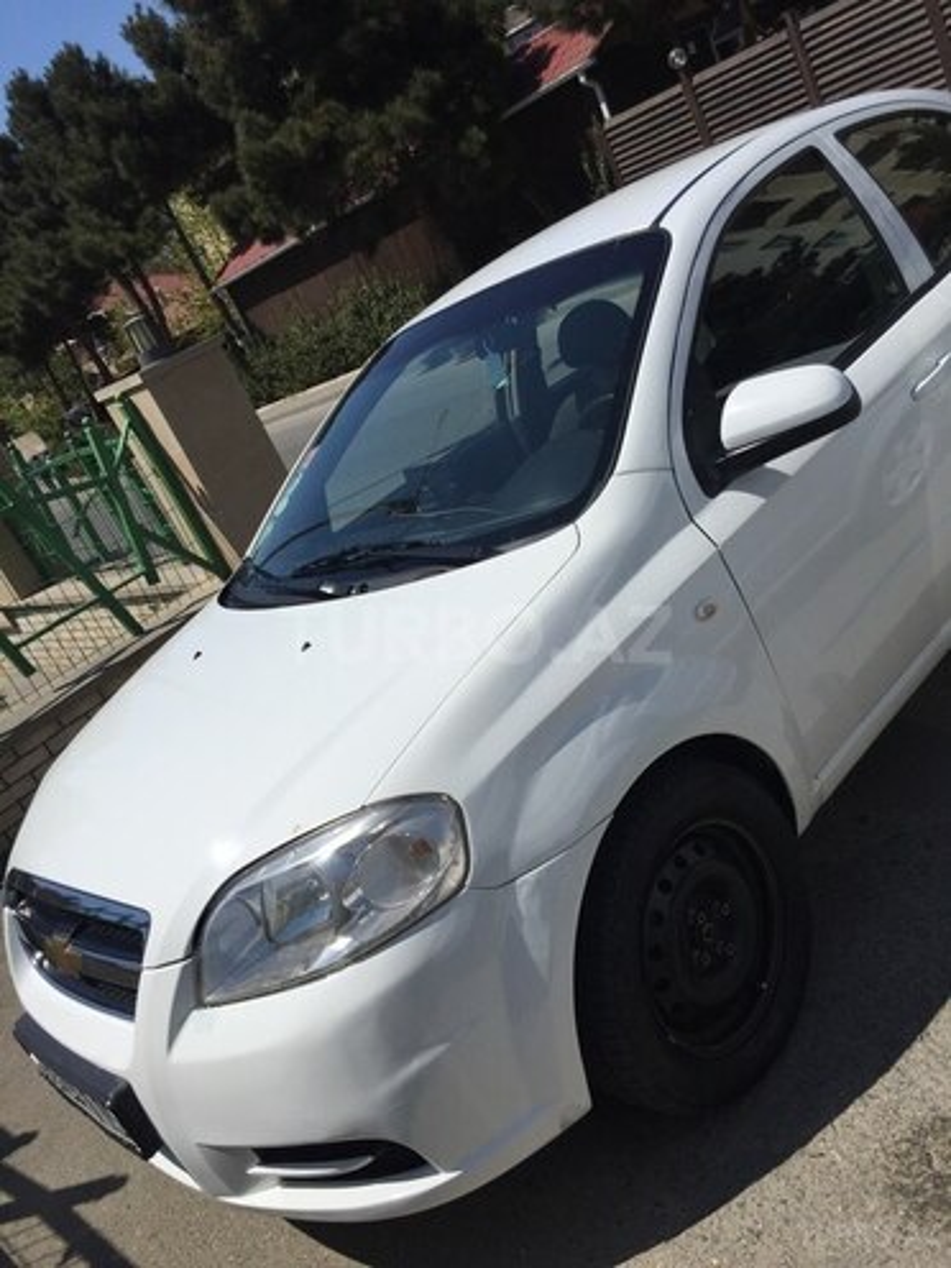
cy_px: 634
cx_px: 476
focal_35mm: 29
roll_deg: +26.8
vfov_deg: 61.7
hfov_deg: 48.2
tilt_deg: -18.4
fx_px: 1062
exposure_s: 1/5650
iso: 32
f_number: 2.2
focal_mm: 4.15
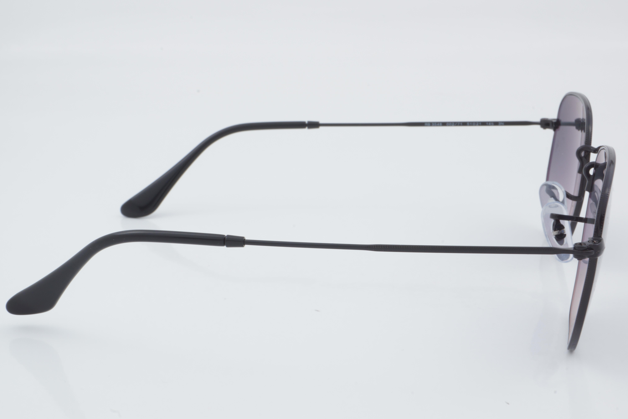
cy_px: 210
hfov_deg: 29.9
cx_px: 314
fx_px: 1177
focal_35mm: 68
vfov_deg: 20.2
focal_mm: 45
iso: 100
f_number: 32
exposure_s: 1/3
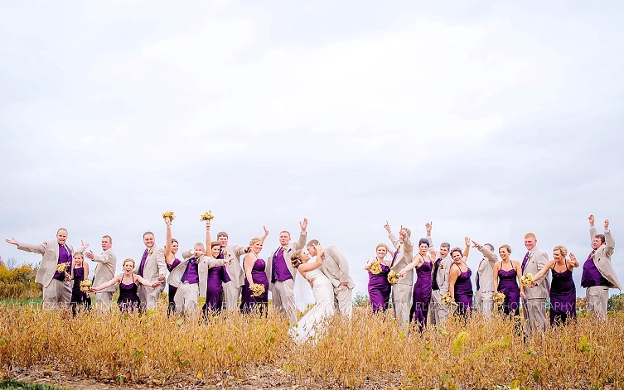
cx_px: 315
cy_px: 191
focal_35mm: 52
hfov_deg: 38.9
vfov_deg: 24.9
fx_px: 885
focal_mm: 50
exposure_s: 1/200
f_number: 5.6
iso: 200
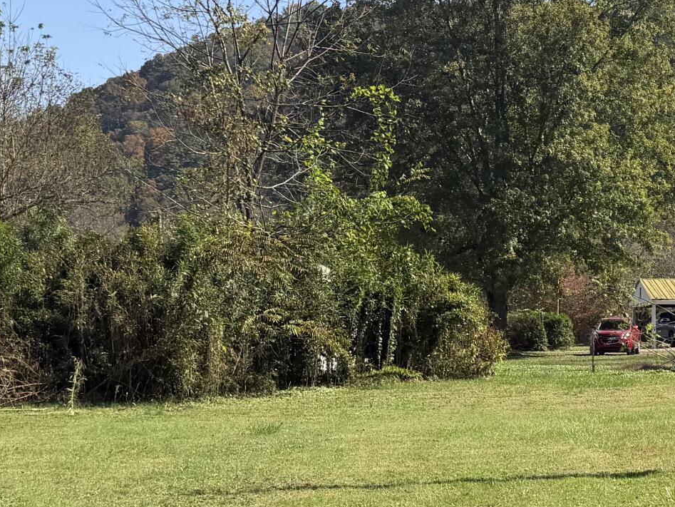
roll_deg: +0.4
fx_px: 1483
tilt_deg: +0.9
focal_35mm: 76
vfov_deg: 19.3
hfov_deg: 24.8
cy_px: 333
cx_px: 618
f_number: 1.78
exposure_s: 1/2703
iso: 80
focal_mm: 6.76
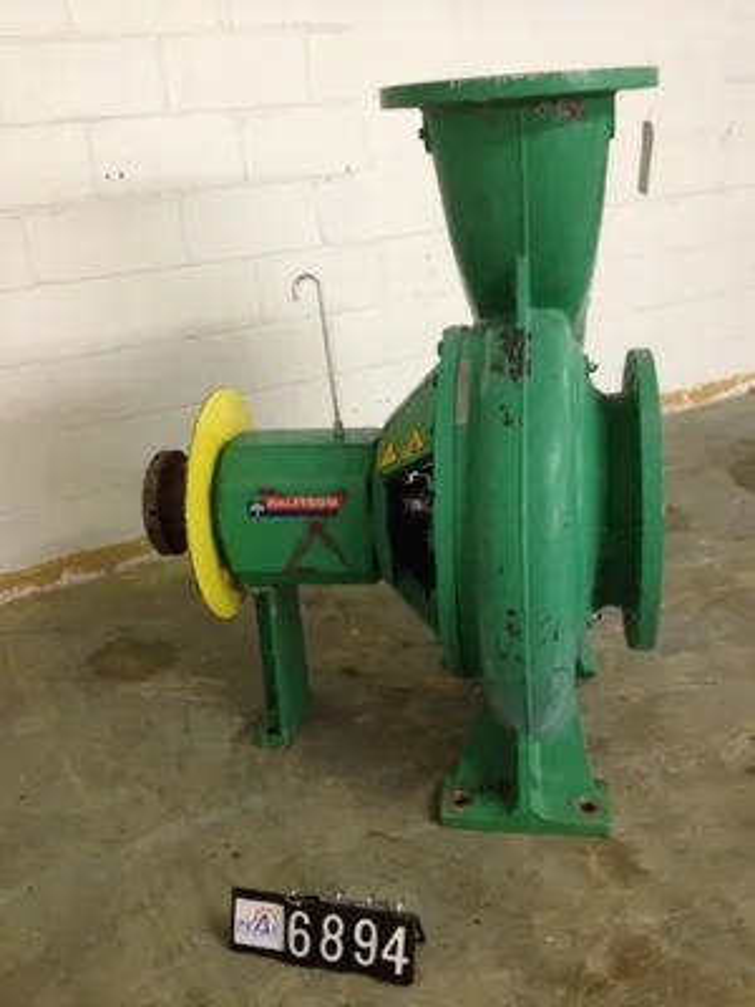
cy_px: 504
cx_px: 378
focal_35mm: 35
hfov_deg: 40.7
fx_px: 1018
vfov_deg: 52.6
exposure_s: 1/20
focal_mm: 4.28
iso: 200
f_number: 2.4
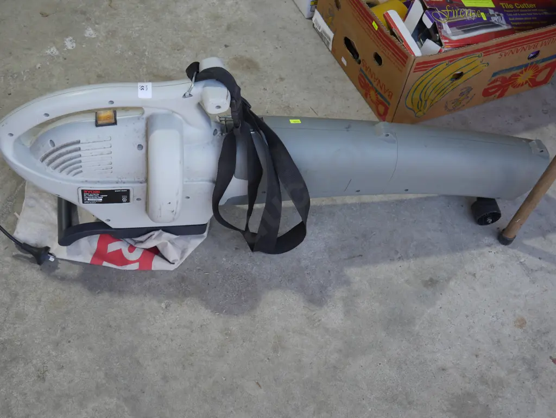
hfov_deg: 44.8
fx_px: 675
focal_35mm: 42
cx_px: 278
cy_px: 209
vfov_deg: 34.4
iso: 200
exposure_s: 1/80
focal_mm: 21
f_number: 4.6
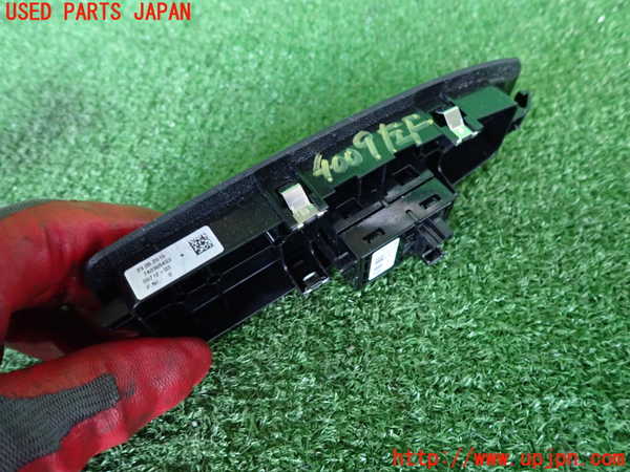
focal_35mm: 25
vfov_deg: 54.9
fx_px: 455
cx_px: 315
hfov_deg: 69.4
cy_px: 236
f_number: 2
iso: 640
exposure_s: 1/30
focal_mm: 4.5
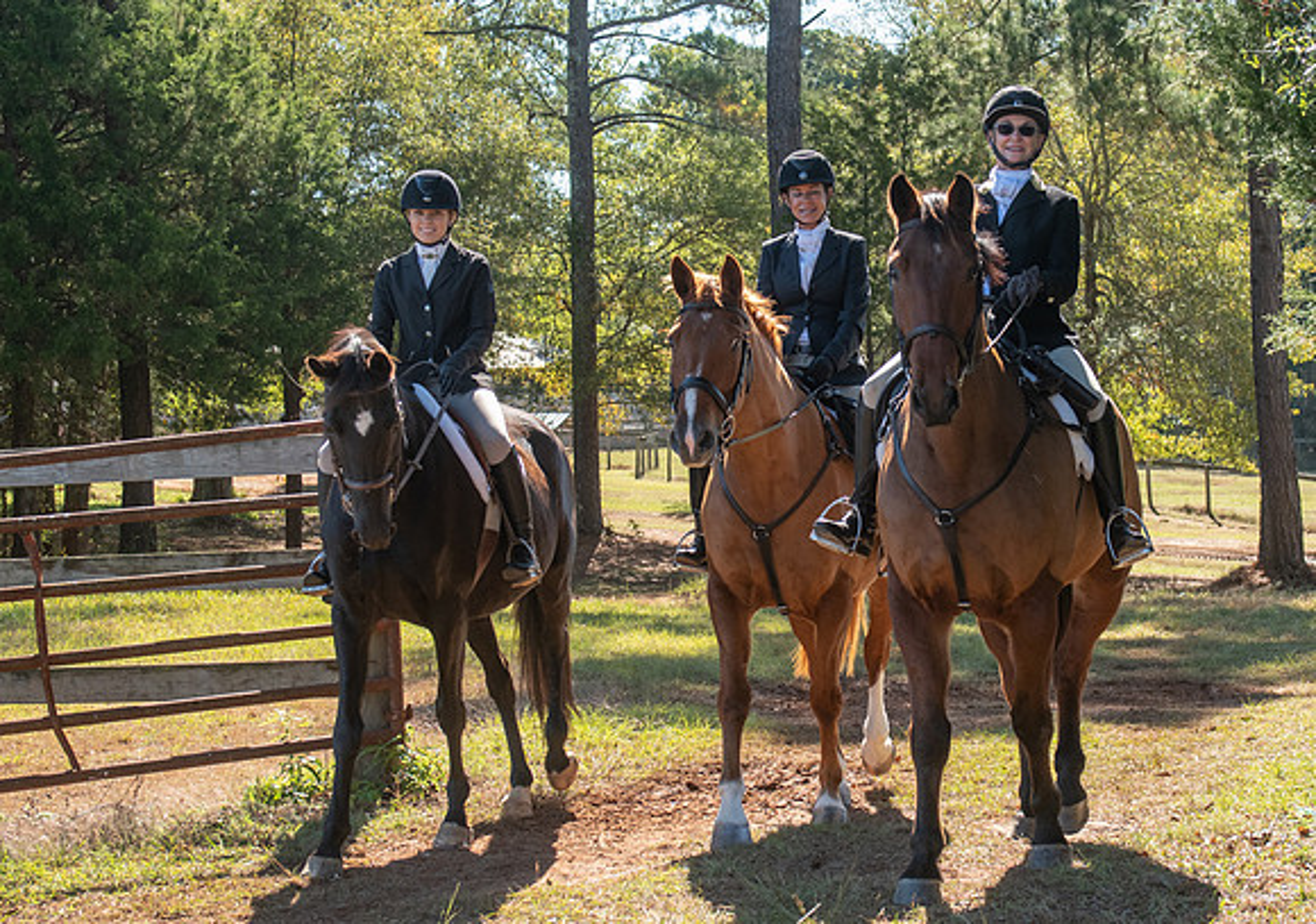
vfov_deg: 20.2
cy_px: 403
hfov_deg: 28.4
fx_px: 2589
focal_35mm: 70
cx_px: 797
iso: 400
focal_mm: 36
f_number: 4
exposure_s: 1/200
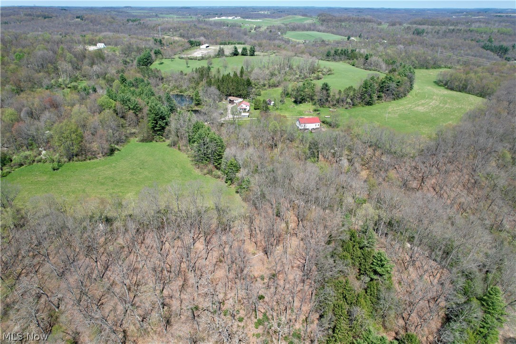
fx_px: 315
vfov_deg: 57.2
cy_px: 172
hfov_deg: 78.6
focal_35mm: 22
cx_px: 258
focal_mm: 8.38
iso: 100
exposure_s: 1/1250
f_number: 2.8
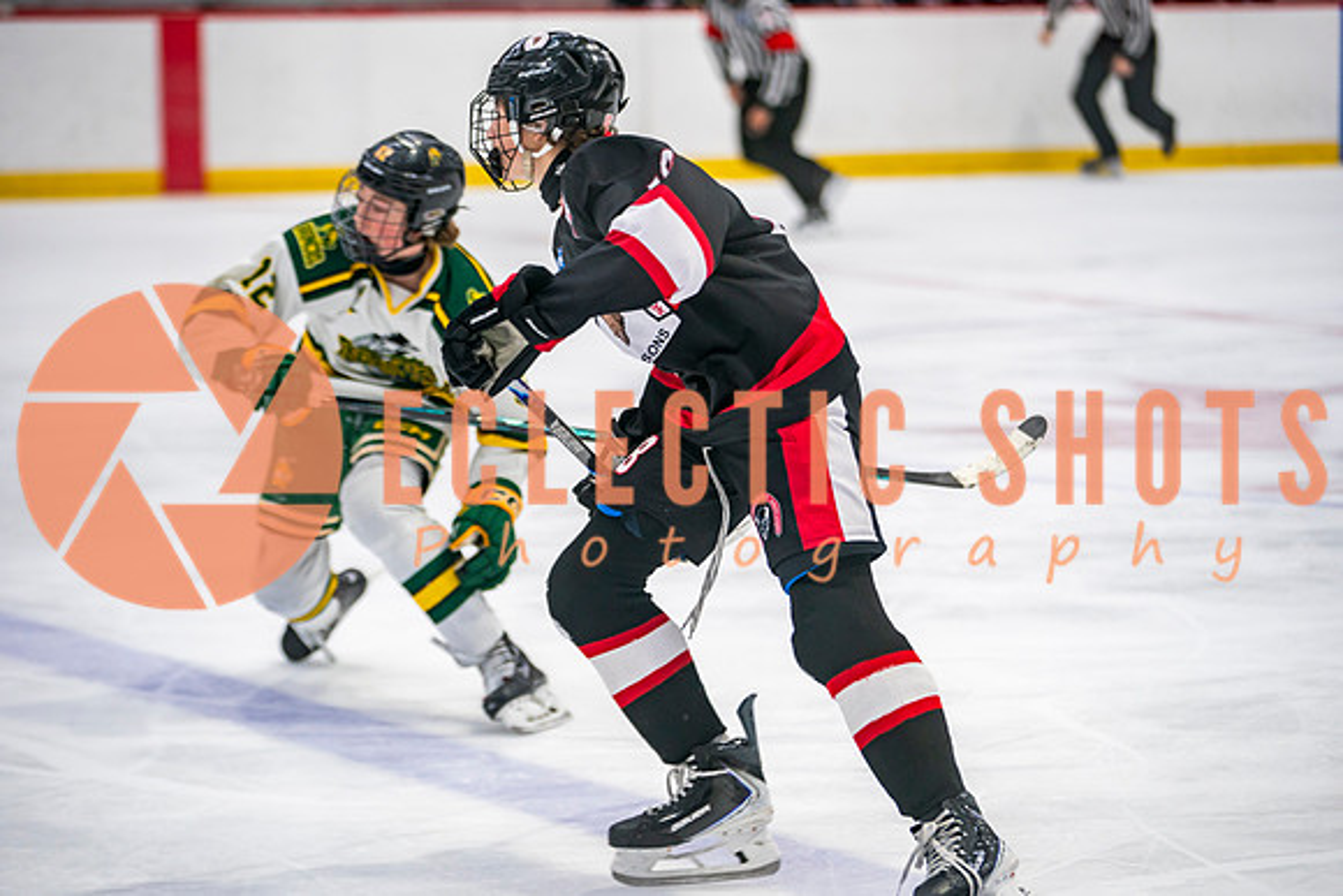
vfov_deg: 9.5
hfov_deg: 14.1
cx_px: 703
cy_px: 452
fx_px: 5418
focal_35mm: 145
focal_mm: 135
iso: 1250
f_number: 2.8
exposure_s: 1/640
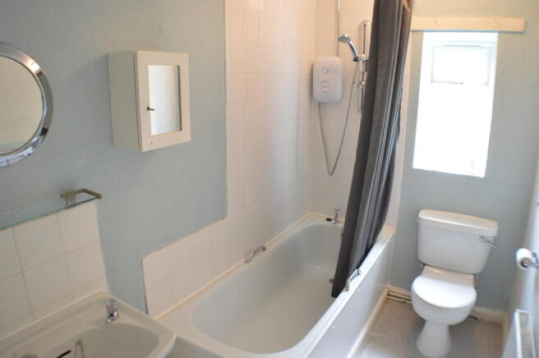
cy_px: 179
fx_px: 494
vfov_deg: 39.9
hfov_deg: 57.3
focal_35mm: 33
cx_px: 270
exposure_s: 1/40
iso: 1600
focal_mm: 22
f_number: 3.8
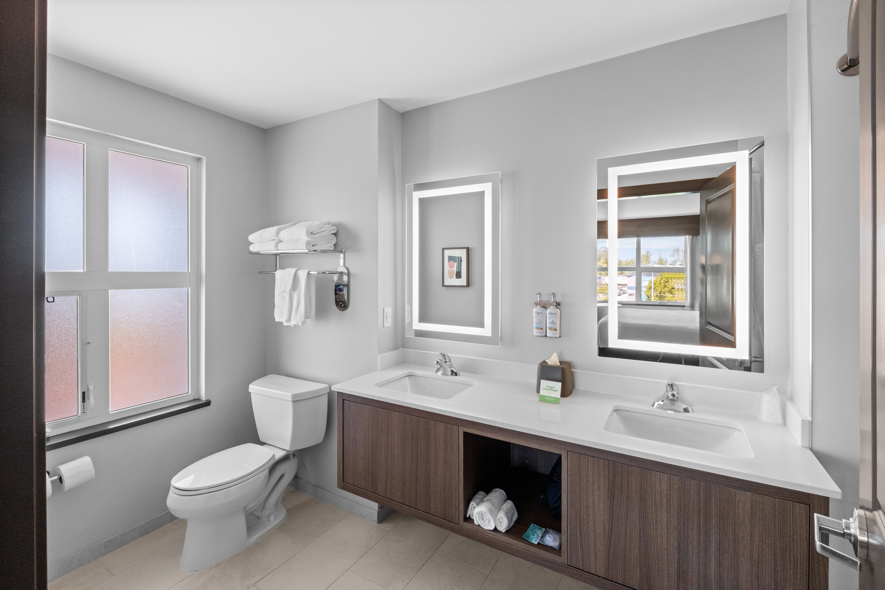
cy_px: 295
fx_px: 369
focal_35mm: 15
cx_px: 442
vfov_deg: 77.3
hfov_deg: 100.4
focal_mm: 10
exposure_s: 1/25
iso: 500
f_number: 11
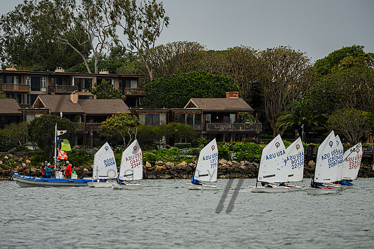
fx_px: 1898
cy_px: 118
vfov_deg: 7.5
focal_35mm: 183
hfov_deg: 11.3
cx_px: 178
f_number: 4.8
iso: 320
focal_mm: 155
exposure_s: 1/3200
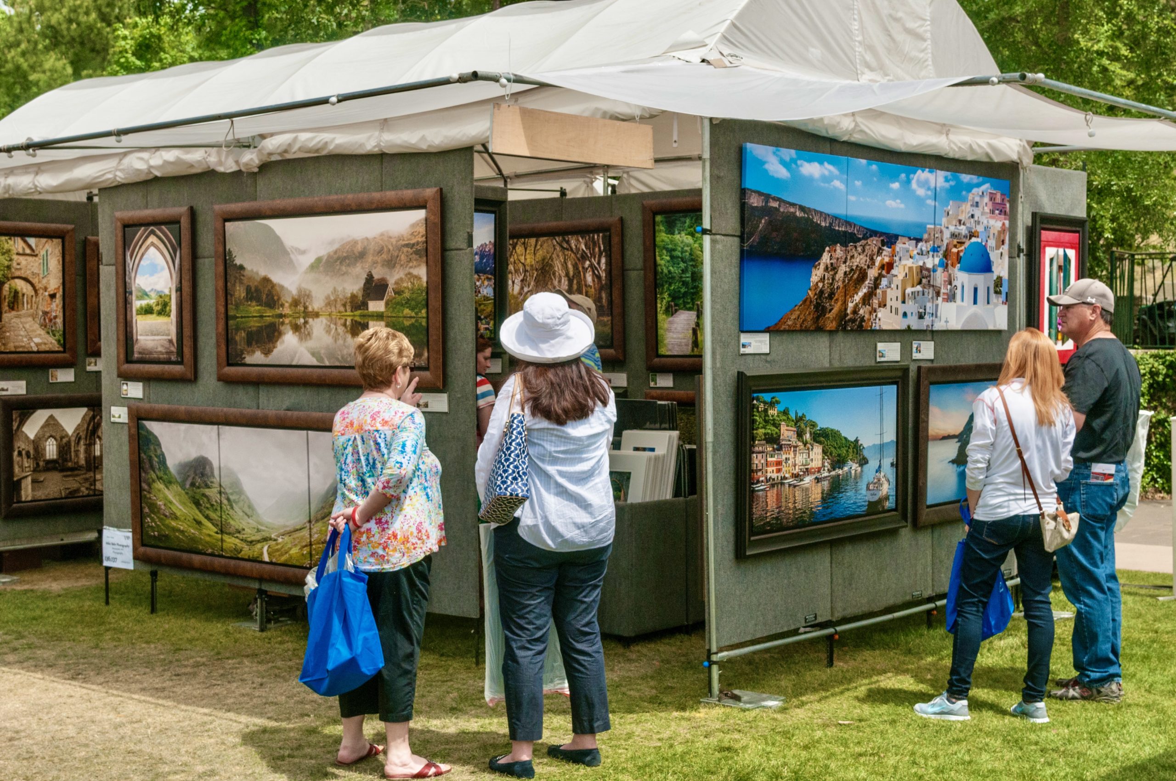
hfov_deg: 41.2
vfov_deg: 28.0
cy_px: 390
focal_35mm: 48
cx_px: 588
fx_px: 1566
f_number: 7.1
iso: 400
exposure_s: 1/1600
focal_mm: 32
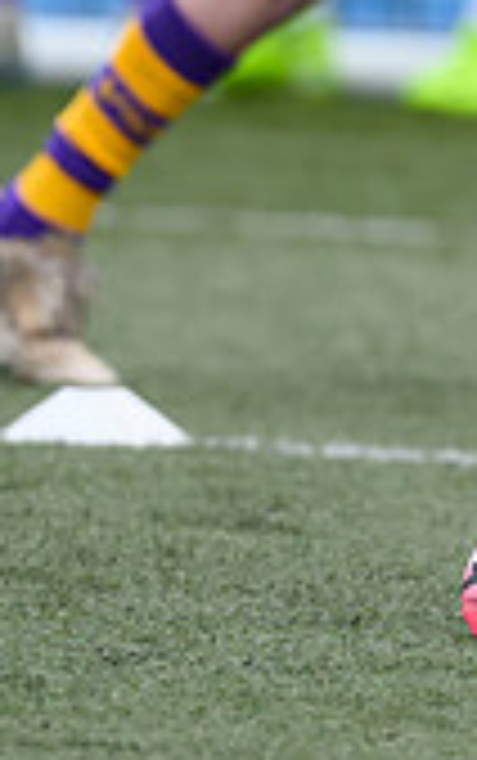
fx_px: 37489
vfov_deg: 1.2
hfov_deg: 0.7
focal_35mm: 1807
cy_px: -164
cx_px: 1108
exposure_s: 1/1600
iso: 500
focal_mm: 400
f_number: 3.5
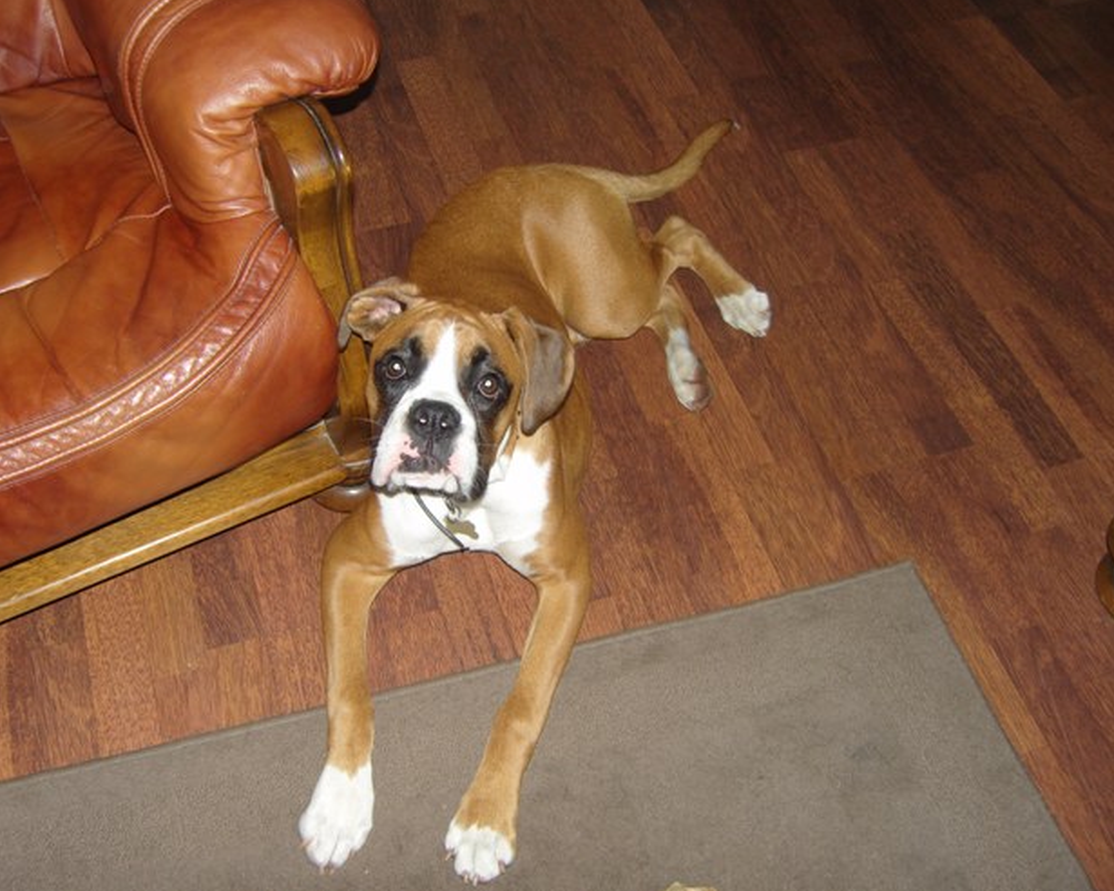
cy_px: 444
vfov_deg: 41.2
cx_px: 515
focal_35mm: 36
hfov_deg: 50.2
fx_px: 1187
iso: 80
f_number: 2.8
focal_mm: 7.3
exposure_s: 1/40
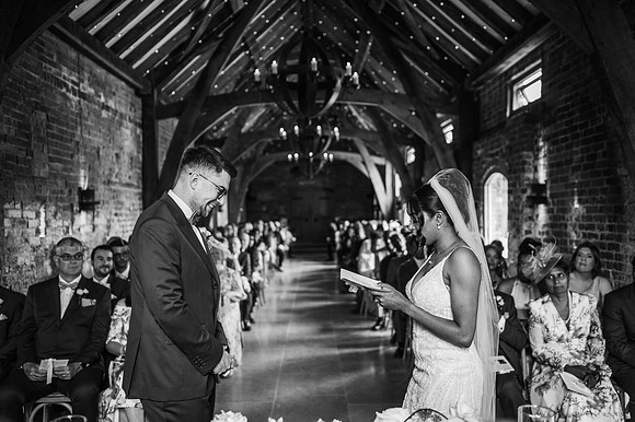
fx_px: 617
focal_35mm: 35
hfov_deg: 54.5
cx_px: 318
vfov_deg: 37.8
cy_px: 211
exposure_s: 1/200
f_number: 2
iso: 720
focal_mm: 35
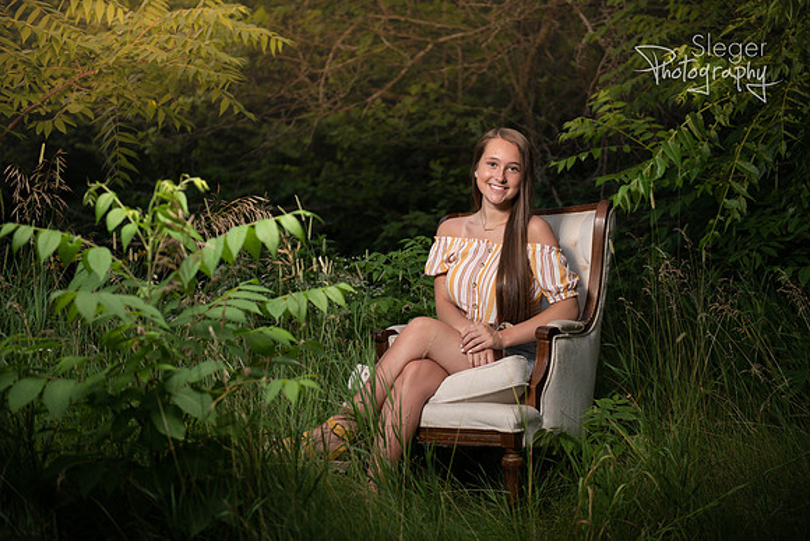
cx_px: 405
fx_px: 1350
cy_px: 270
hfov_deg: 33.4
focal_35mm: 60
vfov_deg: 22.6
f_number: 2.8
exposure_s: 1/250
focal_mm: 60
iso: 100
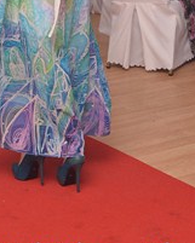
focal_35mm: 116
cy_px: -34
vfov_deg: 16.0
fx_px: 836
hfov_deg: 13.2
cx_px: 39
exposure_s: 1/80
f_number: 5.6
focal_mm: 32
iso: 1600
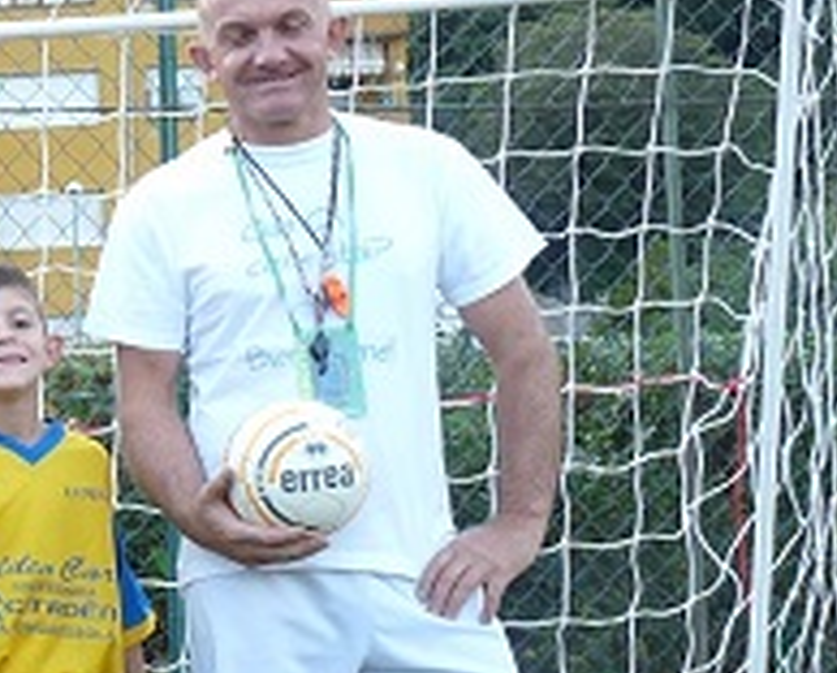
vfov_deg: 12.6
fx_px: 3053
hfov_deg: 14.1
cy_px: 412
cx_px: -582
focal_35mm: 123
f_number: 3
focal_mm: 6.2
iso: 100
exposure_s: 1/60
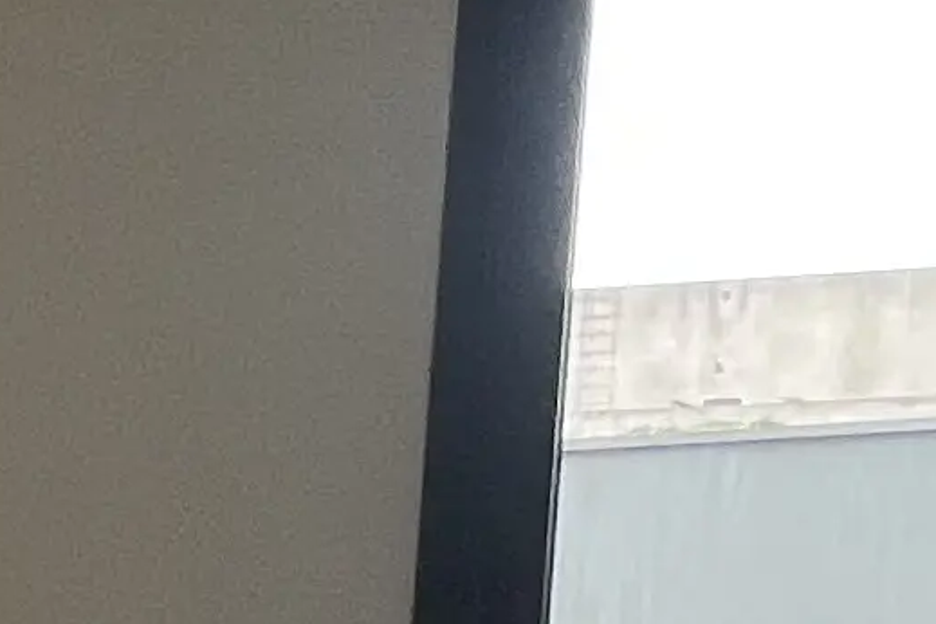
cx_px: -1670
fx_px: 2730
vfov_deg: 12.4
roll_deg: +0.1
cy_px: 963
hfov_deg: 12.2
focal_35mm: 105
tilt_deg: -7.0
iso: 50
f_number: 1.8
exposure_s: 1/120
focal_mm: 1.57
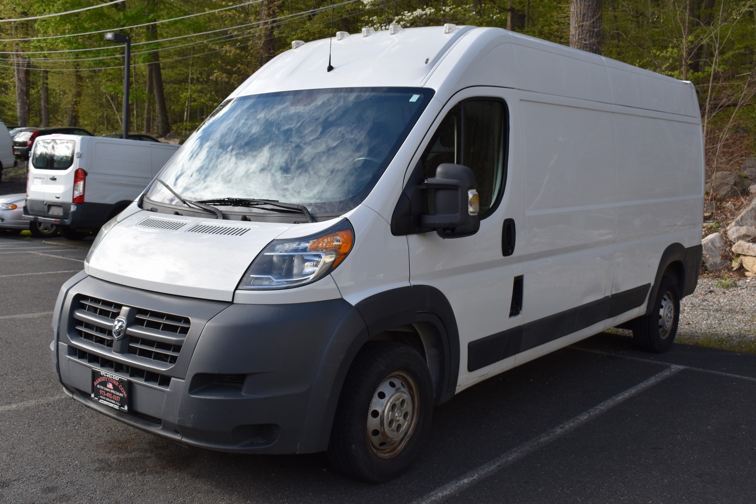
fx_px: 756
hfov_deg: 53.1
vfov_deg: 36.9
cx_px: 378
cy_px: 252
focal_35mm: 36
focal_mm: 24
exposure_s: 1/250
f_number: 8
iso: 180
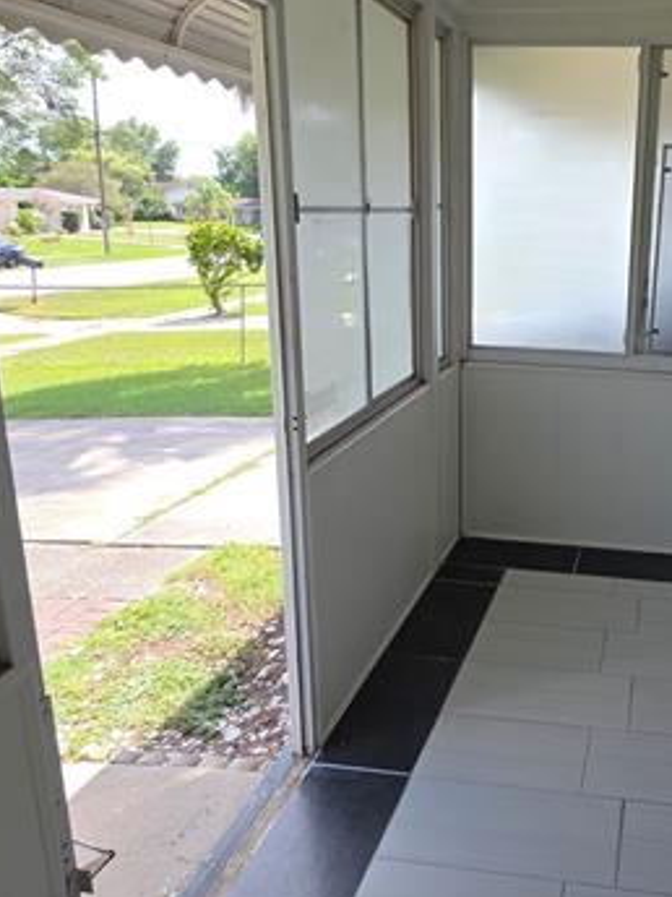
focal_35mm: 29
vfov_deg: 61.6
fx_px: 751
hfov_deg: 45.2
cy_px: 412
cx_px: 560
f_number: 1.9
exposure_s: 1/479
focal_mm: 2.2
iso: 40
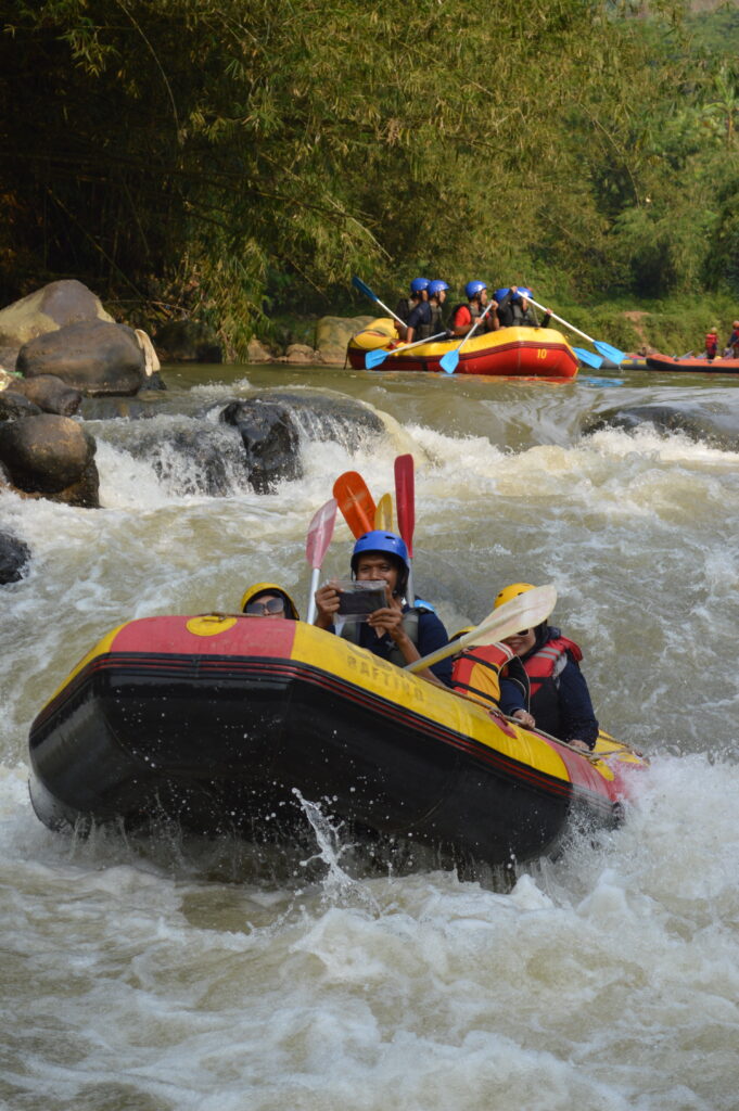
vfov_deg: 24.6
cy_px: 556
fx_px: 2544
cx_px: 370
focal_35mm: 82
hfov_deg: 16.5
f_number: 6.3
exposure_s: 1/500
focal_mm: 55
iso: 200
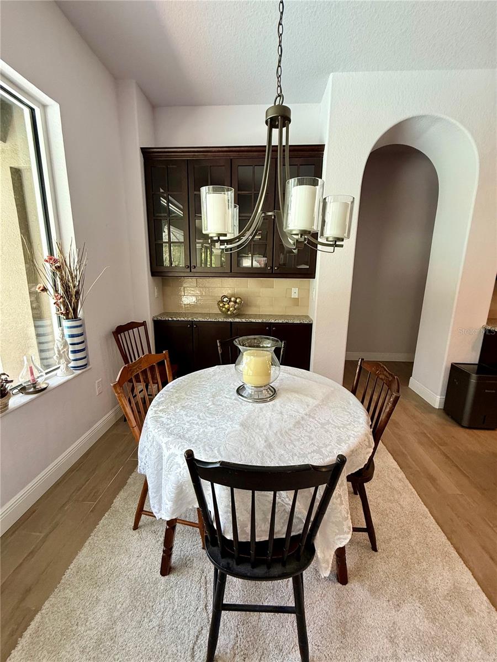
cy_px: 331
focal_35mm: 14
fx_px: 268
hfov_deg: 85.7
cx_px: 248
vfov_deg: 102.1
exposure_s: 1/99
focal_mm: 2.22
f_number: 2.2
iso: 160
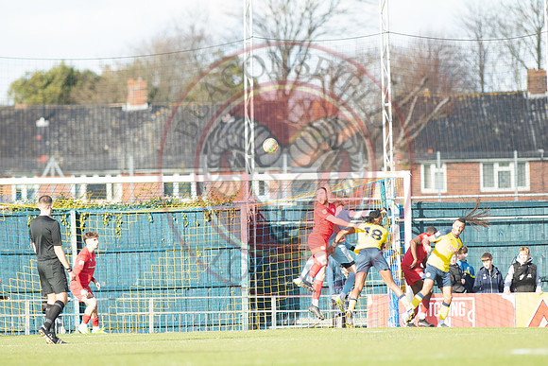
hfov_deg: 4.6
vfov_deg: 3.1
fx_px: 6851
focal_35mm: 450
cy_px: 183
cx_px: 274
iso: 250
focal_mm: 300
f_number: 4.5
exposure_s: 1/1250
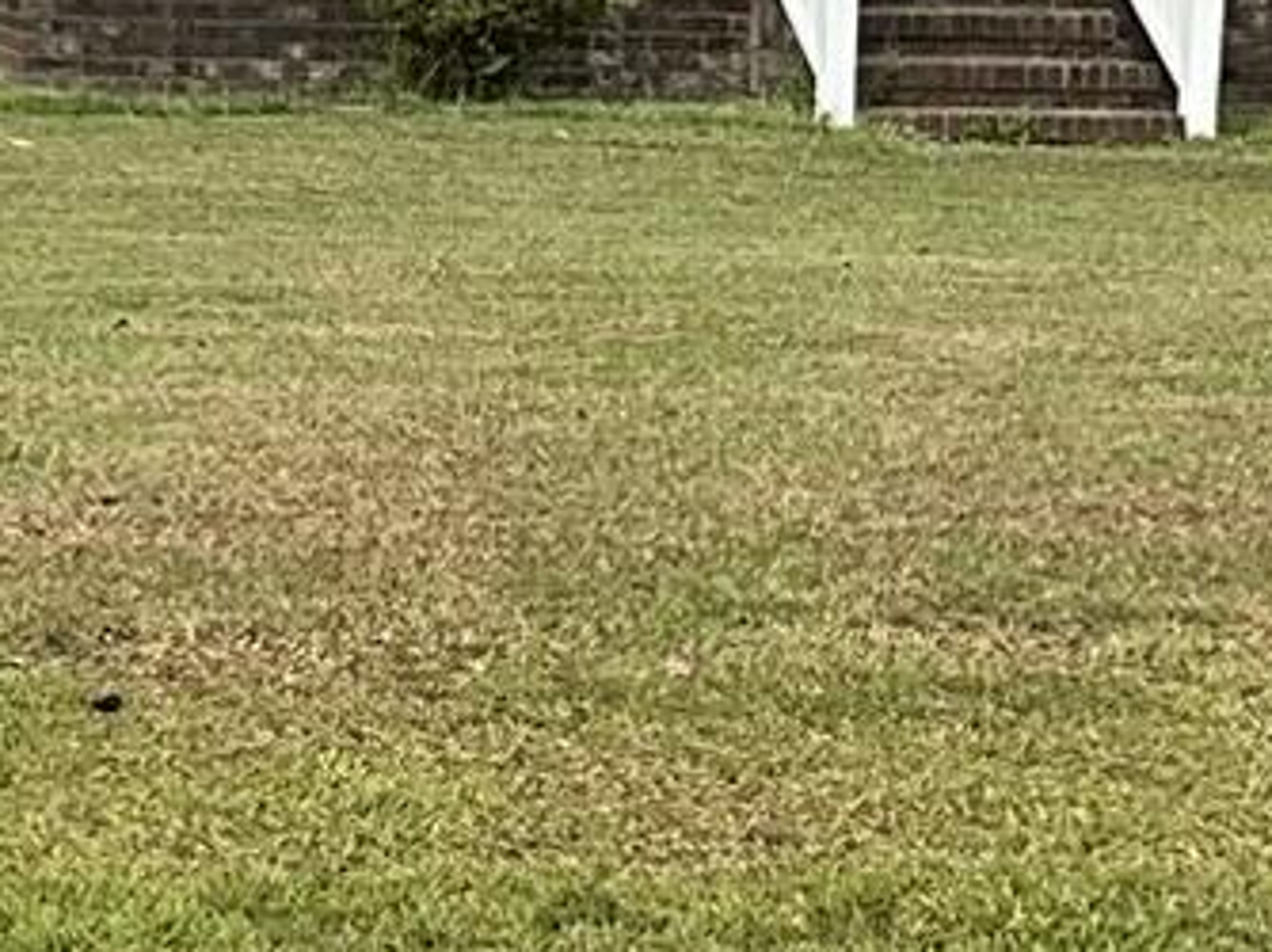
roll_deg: -1.7
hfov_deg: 11.1
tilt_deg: -3.3
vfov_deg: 8.3
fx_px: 6536
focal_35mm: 178
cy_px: 263
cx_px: 899
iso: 25
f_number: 1.8
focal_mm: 3
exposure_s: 1/1730
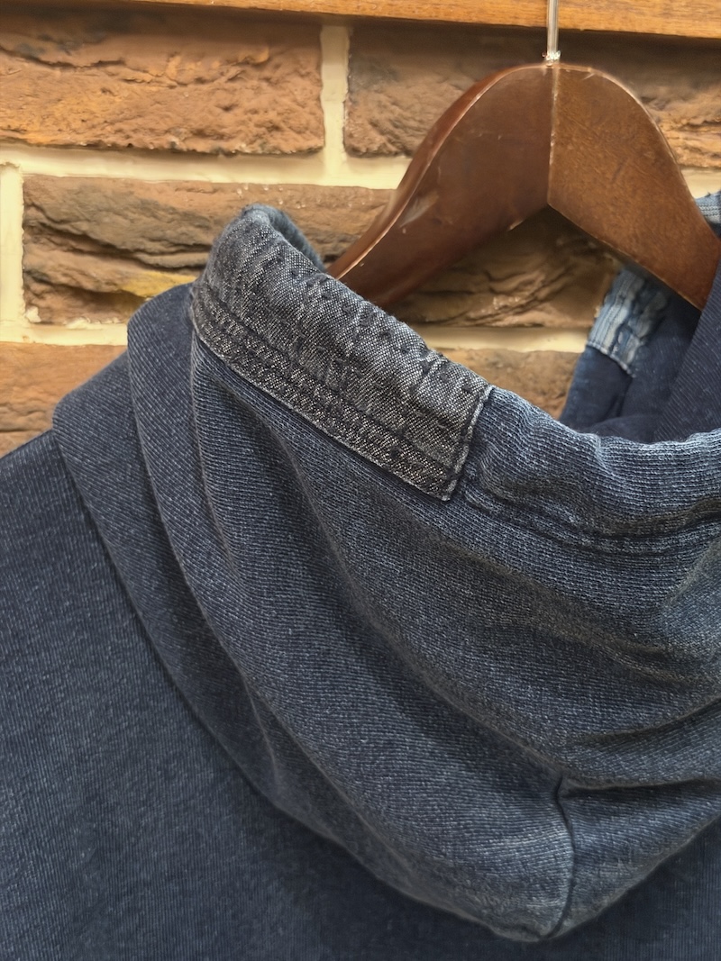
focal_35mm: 48
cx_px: 360
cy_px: 480
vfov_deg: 39.7
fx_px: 1333
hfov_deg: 30.3
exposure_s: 1/24
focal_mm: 6.76
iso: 800
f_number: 1.78
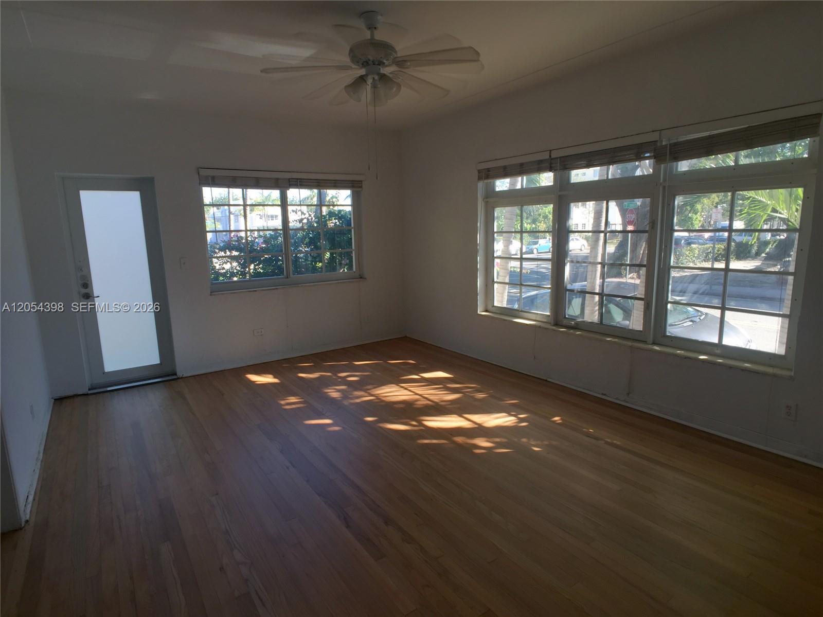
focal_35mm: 29
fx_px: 689
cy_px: 308
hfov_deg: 61.7
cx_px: 412
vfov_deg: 48.2
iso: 32
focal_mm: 4.15
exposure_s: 1/286
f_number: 2.2
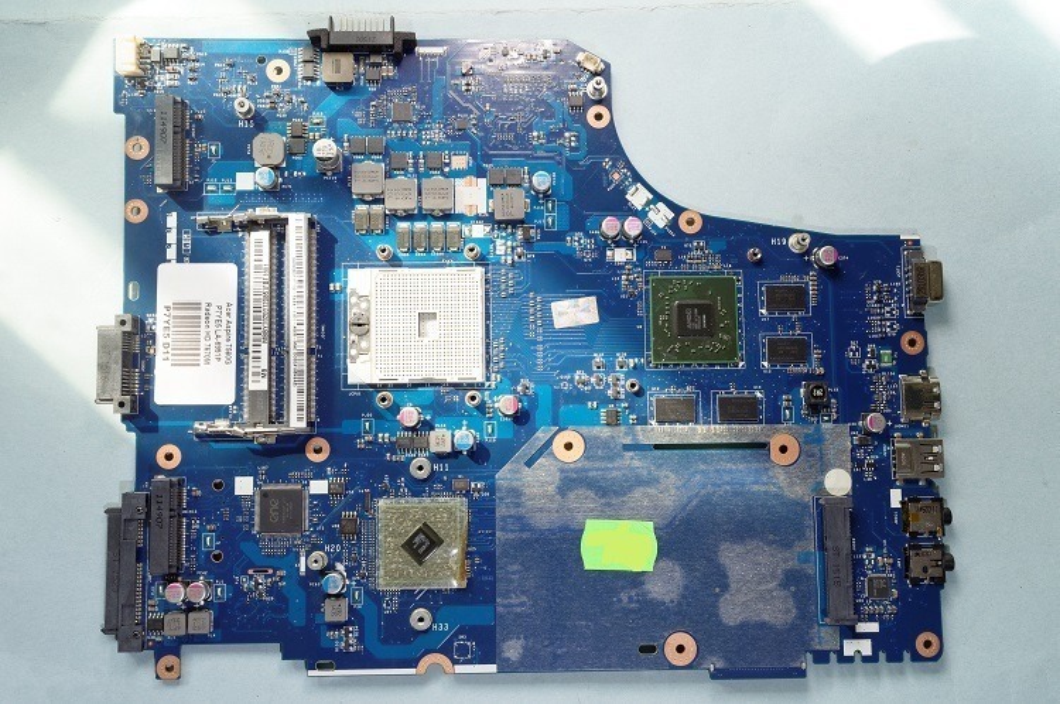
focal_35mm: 36
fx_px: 1059
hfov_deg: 53.2
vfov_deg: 36.8
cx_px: 530
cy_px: 352
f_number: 8
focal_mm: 24
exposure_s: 1/10
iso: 100
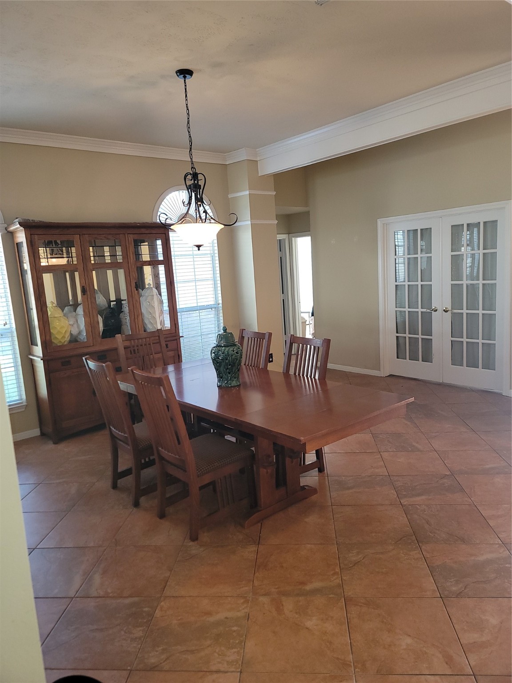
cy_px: 342
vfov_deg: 69.4
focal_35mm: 25
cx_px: 256
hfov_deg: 54.9
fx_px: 493
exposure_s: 1/40
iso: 125
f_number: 1.8
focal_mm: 7
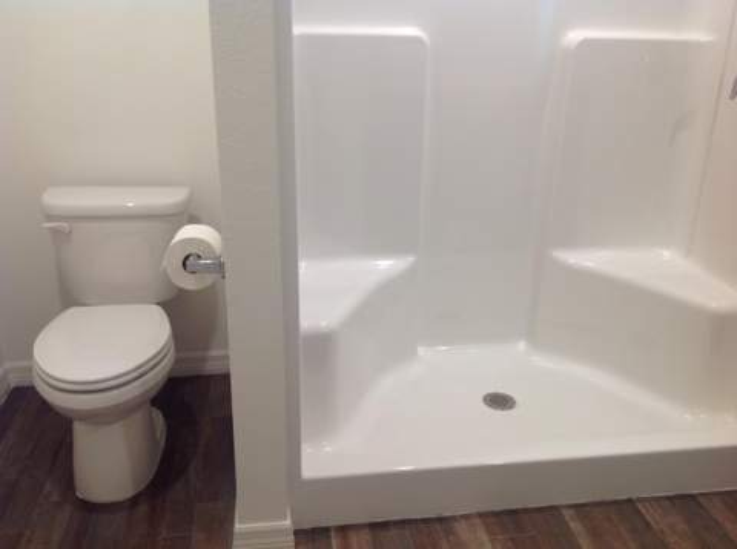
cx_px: 368
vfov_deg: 40.6
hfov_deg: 52.7
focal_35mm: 35
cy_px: 274
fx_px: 744
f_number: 2.4
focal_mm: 4.28
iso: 50
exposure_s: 1/17
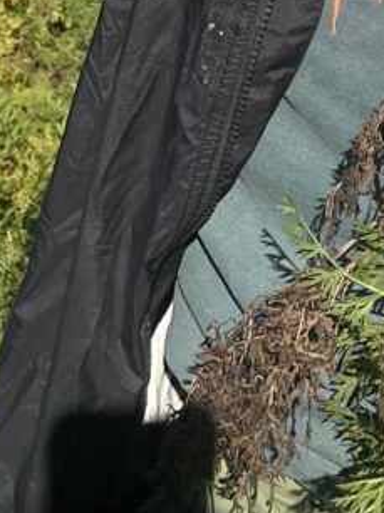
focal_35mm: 136
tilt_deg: -2.0
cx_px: 429
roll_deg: +0.3
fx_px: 2014
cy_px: -573
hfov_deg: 10.7
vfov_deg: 12.5
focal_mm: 5.1
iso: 50
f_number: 1.6
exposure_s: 1/4310
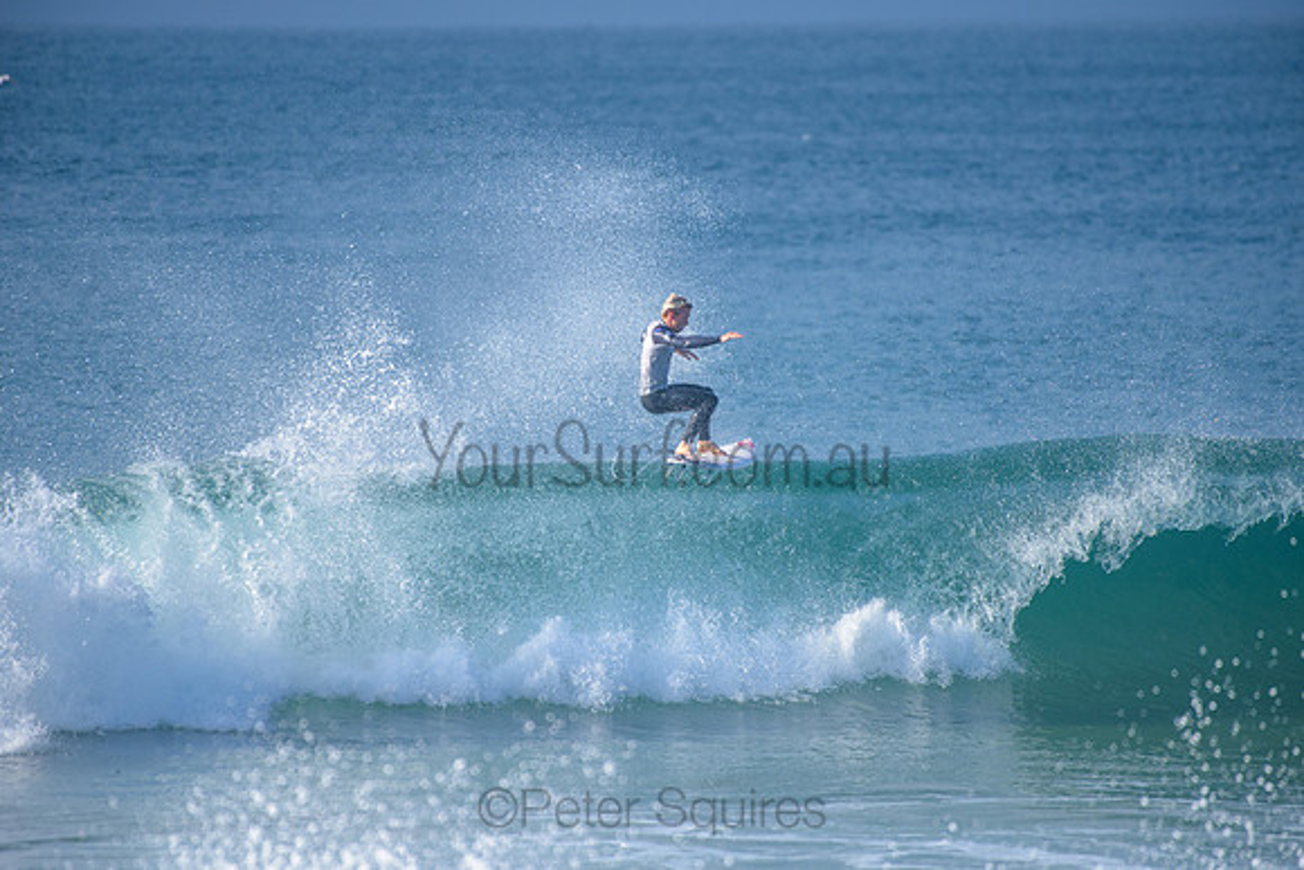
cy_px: 435
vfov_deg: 2.7
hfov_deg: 4.0
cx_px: 652
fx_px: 18650
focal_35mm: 515
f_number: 5.6
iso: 400
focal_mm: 500
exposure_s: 1/2000
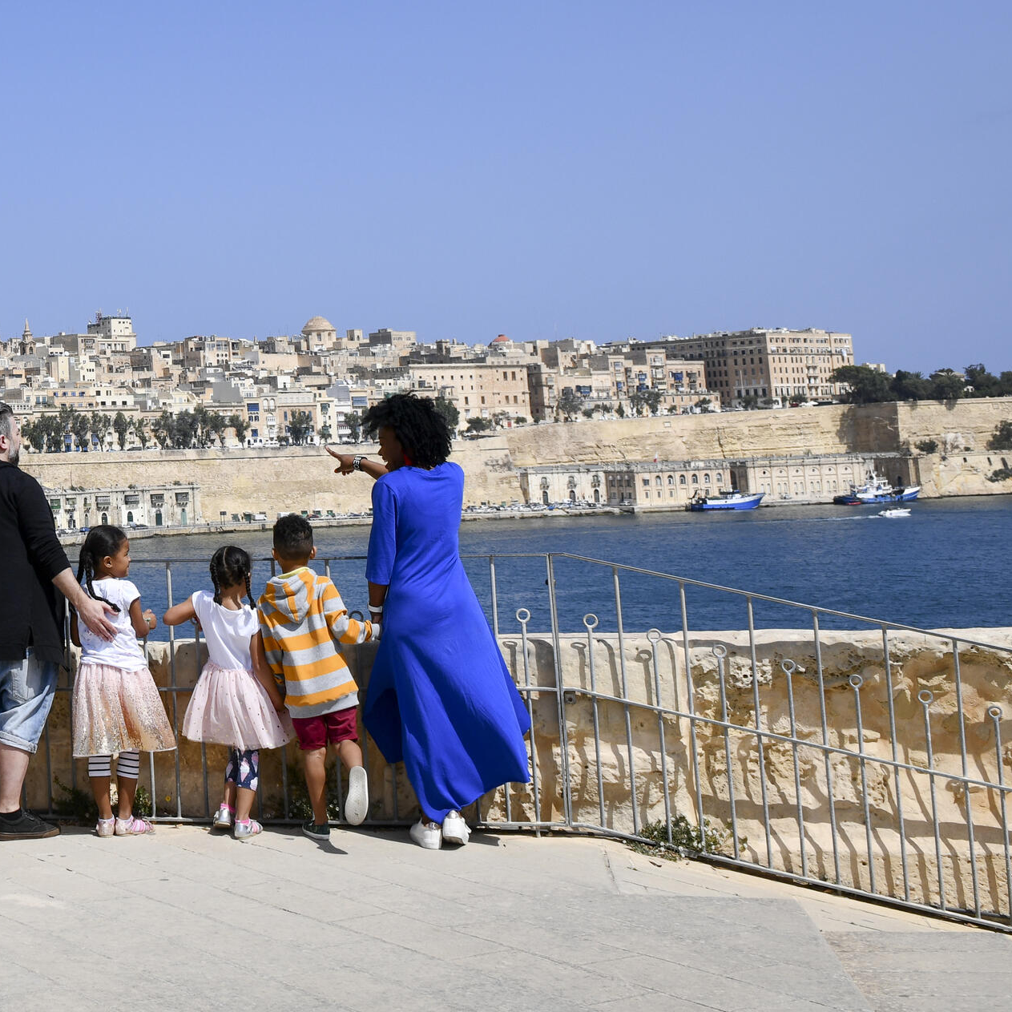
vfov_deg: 52.5
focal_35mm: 31
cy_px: 512
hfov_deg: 51.1
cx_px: 303
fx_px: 1025
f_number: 8
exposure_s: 1/800
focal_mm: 24
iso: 100
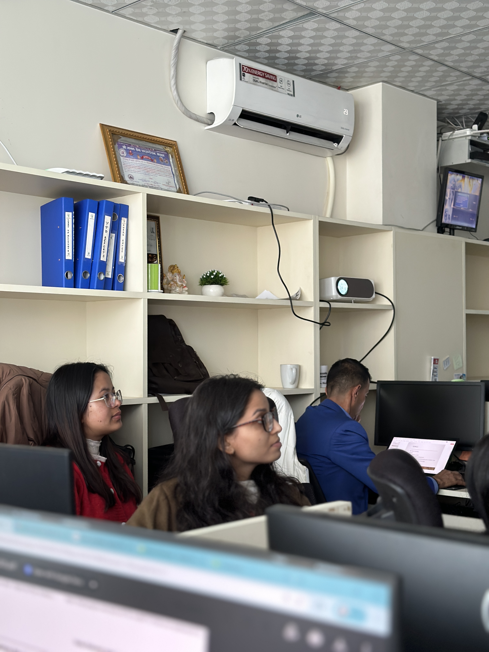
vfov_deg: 39.7
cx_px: 244
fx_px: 904
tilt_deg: +1.5
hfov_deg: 30.3
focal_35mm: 48
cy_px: 326
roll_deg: +0.4
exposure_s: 1/60
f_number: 1.78
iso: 250
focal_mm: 6.86
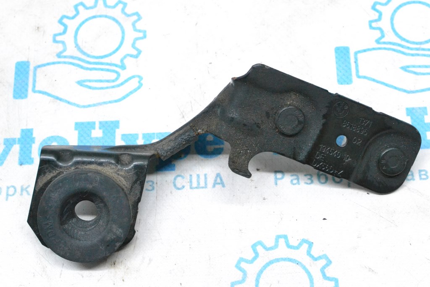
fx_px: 932
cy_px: 144
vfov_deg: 17.5
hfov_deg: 26.0
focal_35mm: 78
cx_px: 215
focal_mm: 52
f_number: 9
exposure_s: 1/160
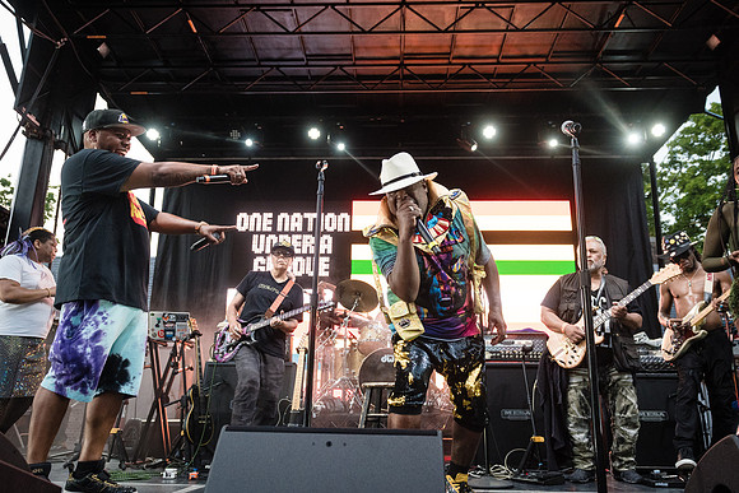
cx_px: 370
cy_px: 246
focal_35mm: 28
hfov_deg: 65.0
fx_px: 580
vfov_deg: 46.1
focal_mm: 24
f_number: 3.5
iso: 3200
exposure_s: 1/250
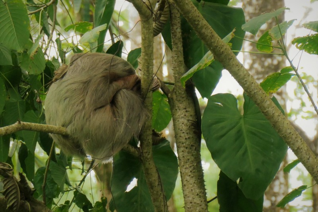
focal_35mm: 720
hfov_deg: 2.9
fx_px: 6358
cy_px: 106
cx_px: 159
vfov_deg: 1.9
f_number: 6.4
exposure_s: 1/125
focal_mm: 132
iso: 1000
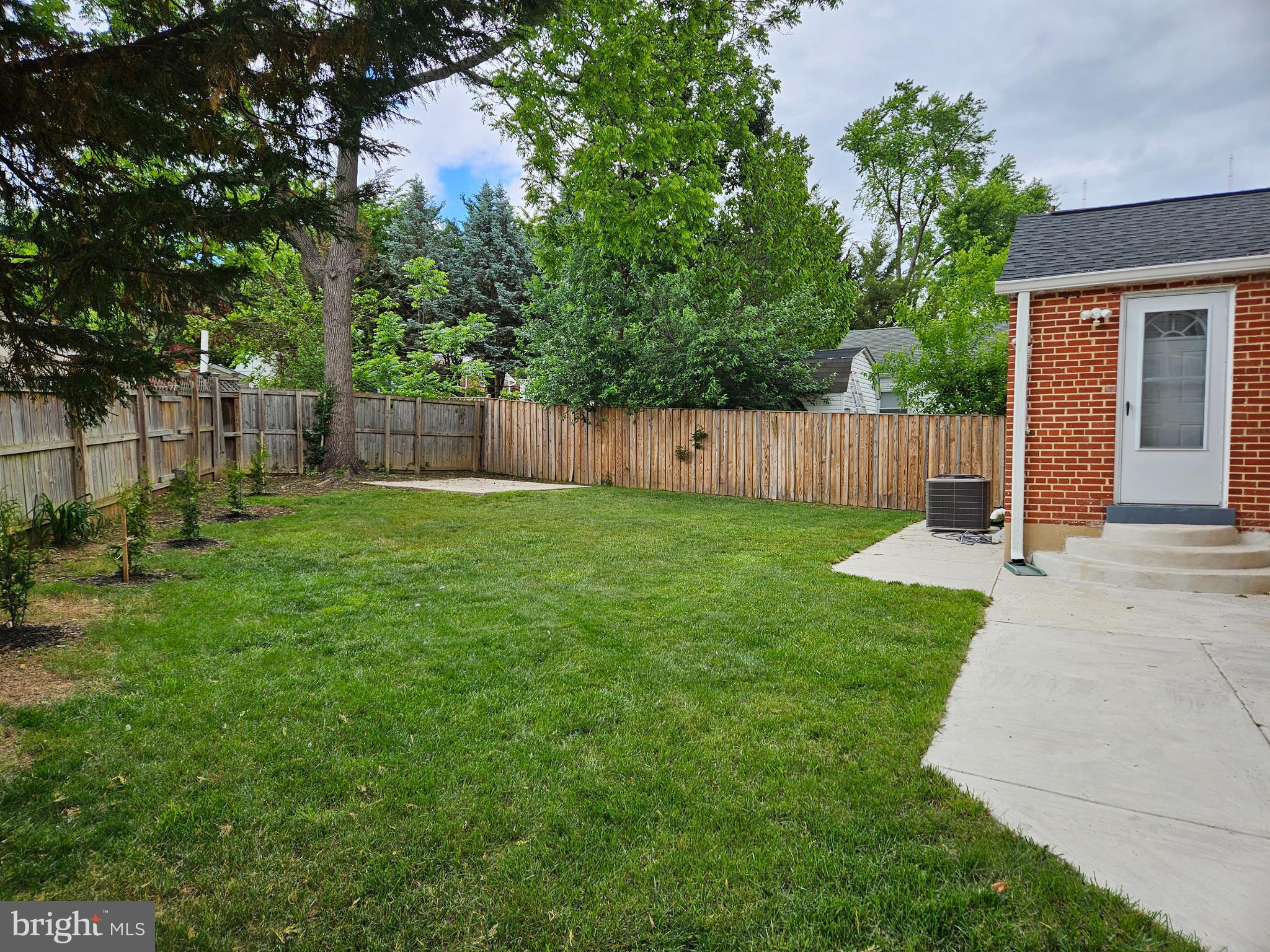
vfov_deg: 58.9
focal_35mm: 23
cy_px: 476
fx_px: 844
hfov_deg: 73.9
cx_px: 635
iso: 25
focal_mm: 5.4
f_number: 1.8
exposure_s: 1/544
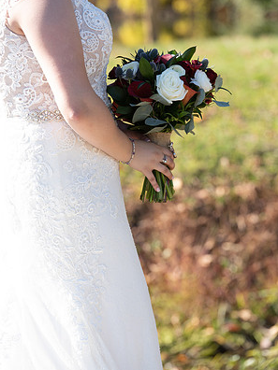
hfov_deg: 7.8
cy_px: 176
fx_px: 2045
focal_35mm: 191
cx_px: 139
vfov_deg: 10.4
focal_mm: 175
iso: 100
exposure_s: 1/160
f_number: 5.6
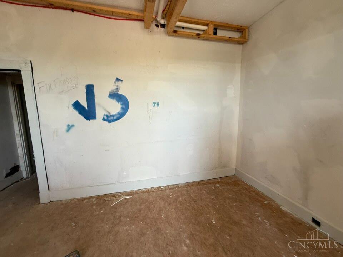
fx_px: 139
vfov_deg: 85.7
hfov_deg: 102.1
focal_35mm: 14
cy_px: 128
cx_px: 172
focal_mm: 2.22
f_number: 2.2
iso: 100
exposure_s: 1/99
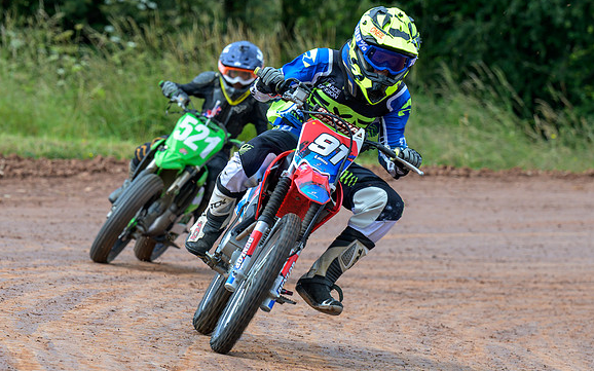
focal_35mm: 312
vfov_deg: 4.2
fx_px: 5050
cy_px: 210
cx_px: 326
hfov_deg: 6.7
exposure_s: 1/320
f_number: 5
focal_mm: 150
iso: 100
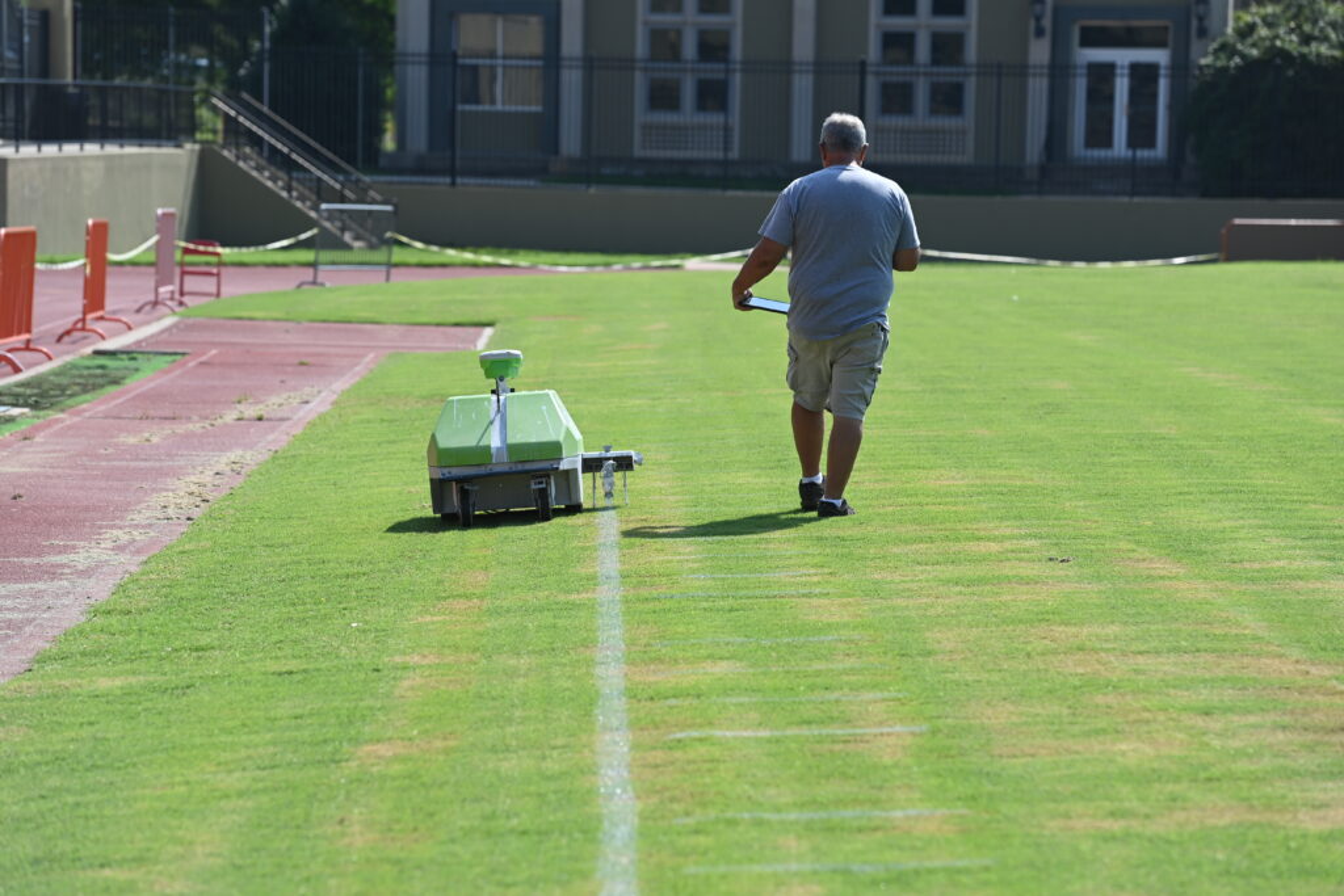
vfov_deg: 8.9
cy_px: 448
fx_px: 5787
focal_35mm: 155
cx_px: 672
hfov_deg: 13.2
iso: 200
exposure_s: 1/800
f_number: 5.6
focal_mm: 155
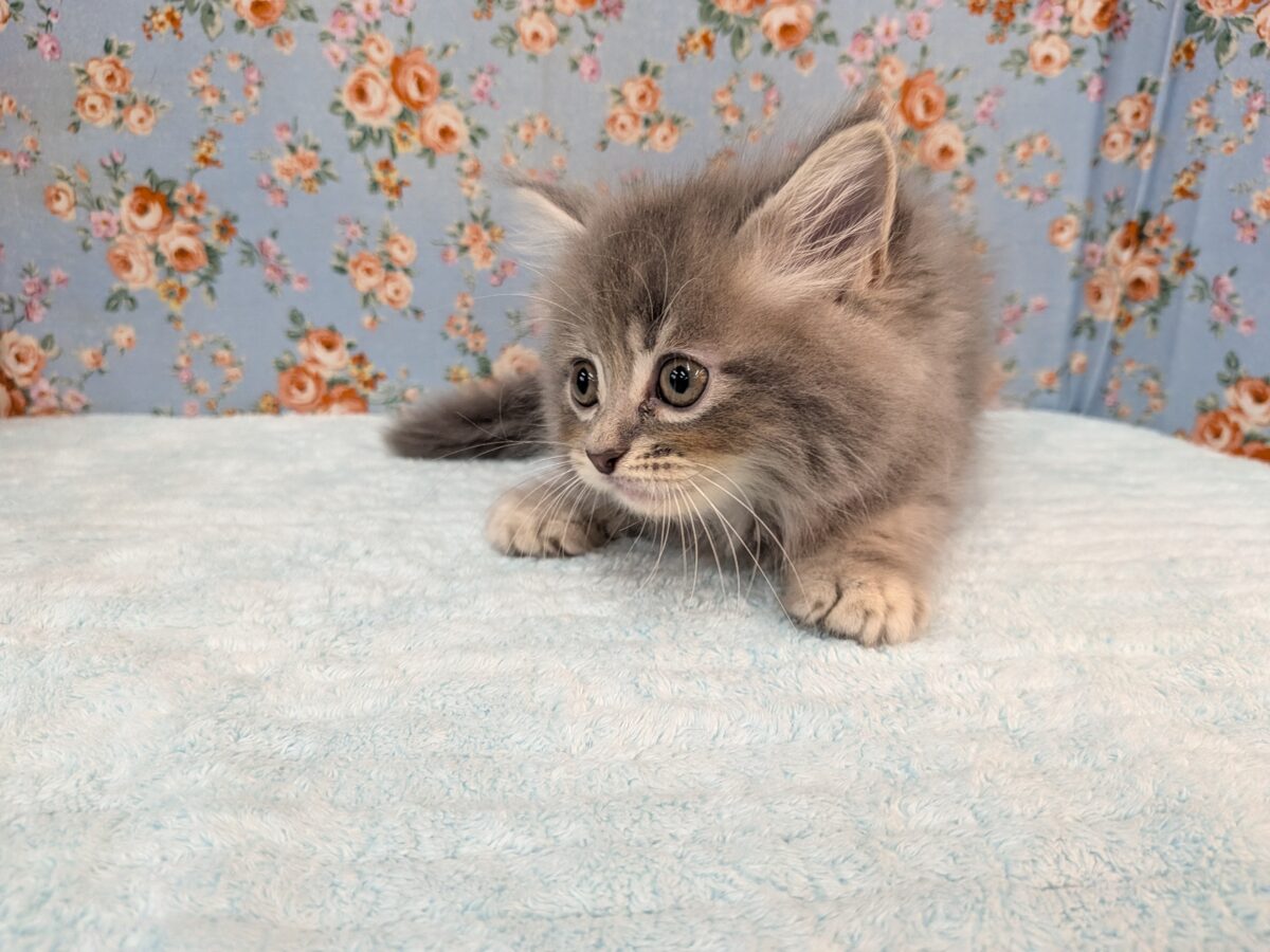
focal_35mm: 24
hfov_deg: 71.6
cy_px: 476
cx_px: 635
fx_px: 881
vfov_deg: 56.8
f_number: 1.7
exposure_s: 1/120
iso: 180
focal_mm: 4.53
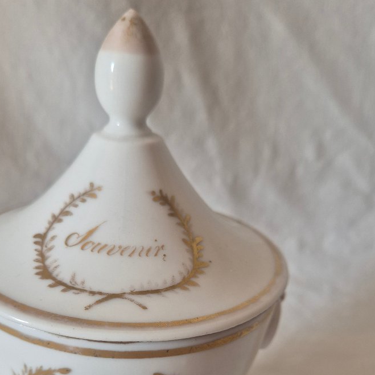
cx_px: 152
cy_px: 310
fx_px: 453
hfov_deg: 44.7
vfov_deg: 42.5
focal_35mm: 37
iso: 160
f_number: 1.8
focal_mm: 5.4
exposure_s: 1/180
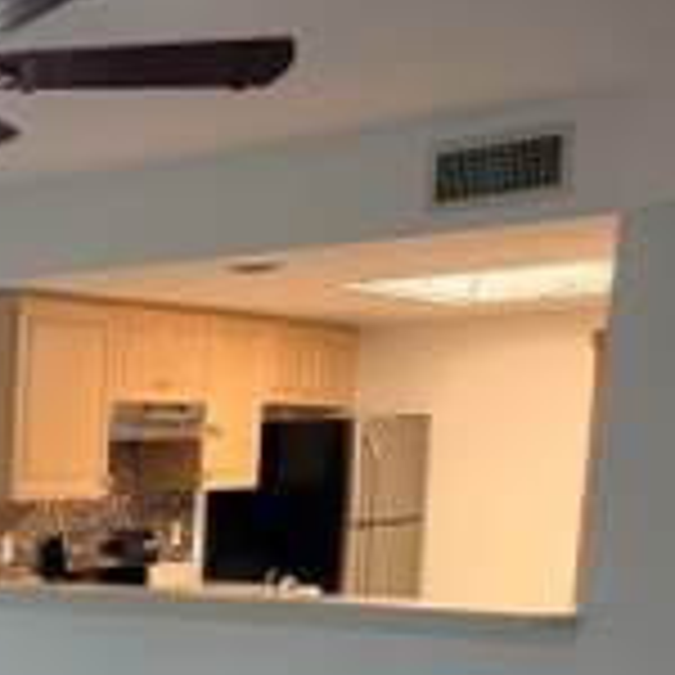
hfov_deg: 21.8
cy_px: 765
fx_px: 1500
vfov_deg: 23.6
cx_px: -288
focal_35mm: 68
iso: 200
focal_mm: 6.76
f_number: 1.78
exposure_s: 1/224
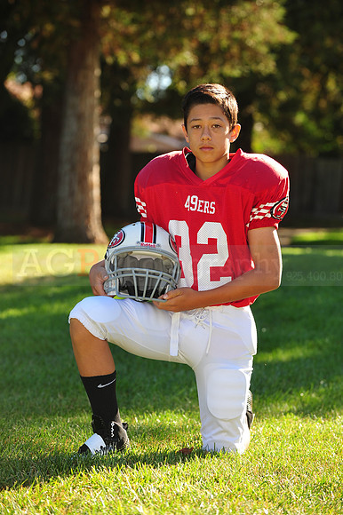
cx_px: 172
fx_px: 1932
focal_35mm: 135
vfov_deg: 15.2
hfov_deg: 10.1
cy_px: 258
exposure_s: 1/320
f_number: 4.5
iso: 200
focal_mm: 135
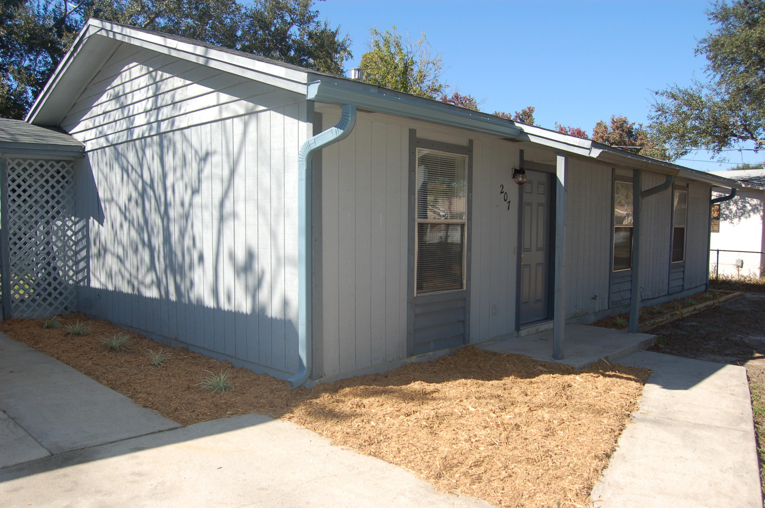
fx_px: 573
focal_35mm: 27
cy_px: 254
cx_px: 382
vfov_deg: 47.8
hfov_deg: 67.4
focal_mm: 18
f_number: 5.6
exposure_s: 1/500
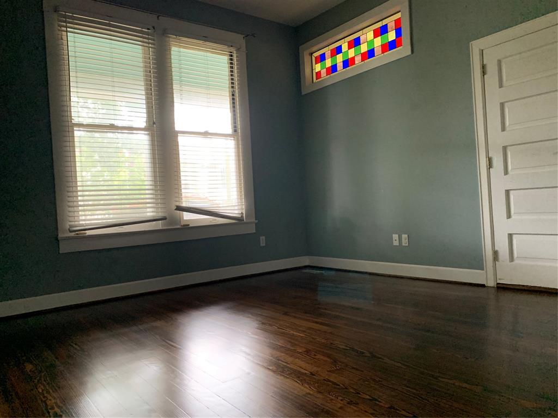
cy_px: 209
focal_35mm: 26
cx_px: 279
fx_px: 419
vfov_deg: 53.1
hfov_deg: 67.3
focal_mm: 4.25
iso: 400
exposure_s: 1/60
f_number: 1.8
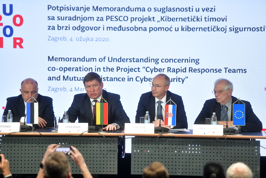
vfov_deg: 8.1
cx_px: 133
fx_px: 1256
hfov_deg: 12.1
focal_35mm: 170
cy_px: 89
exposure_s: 1/160
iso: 1600
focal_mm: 170
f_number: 3.5
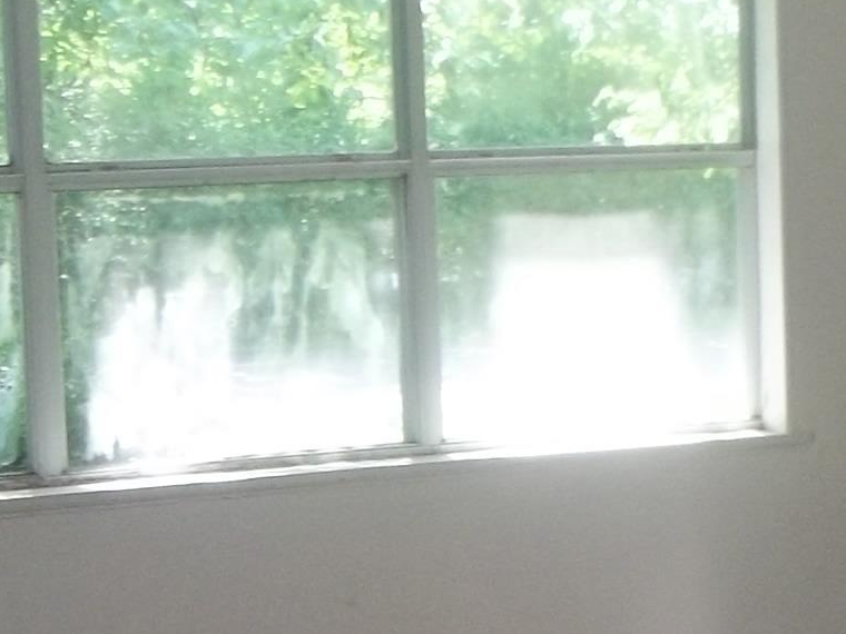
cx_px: 621
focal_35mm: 125
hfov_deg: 15.7
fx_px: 3055
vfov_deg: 11.8
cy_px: 515
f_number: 3.3
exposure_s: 1/50
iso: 160
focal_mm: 5.9
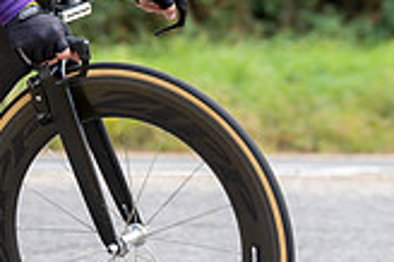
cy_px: -157
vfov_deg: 3.8
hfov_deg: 5.7
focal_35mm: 361
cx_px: -38
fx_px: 3947
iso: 640
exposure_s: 1/1000
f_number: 4
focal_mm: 102
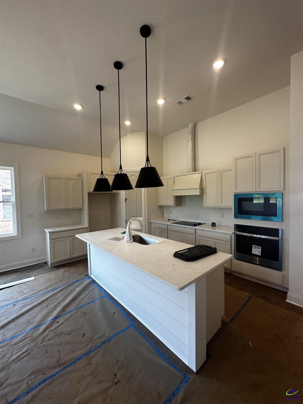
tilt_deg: -1.0
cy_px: 202
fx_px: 163
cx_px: 152
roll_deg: -0.3
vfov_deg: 102.1
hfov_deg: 85.7
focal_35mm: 14
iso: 125
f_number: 2.2
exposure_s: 1/120
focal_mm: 2.22
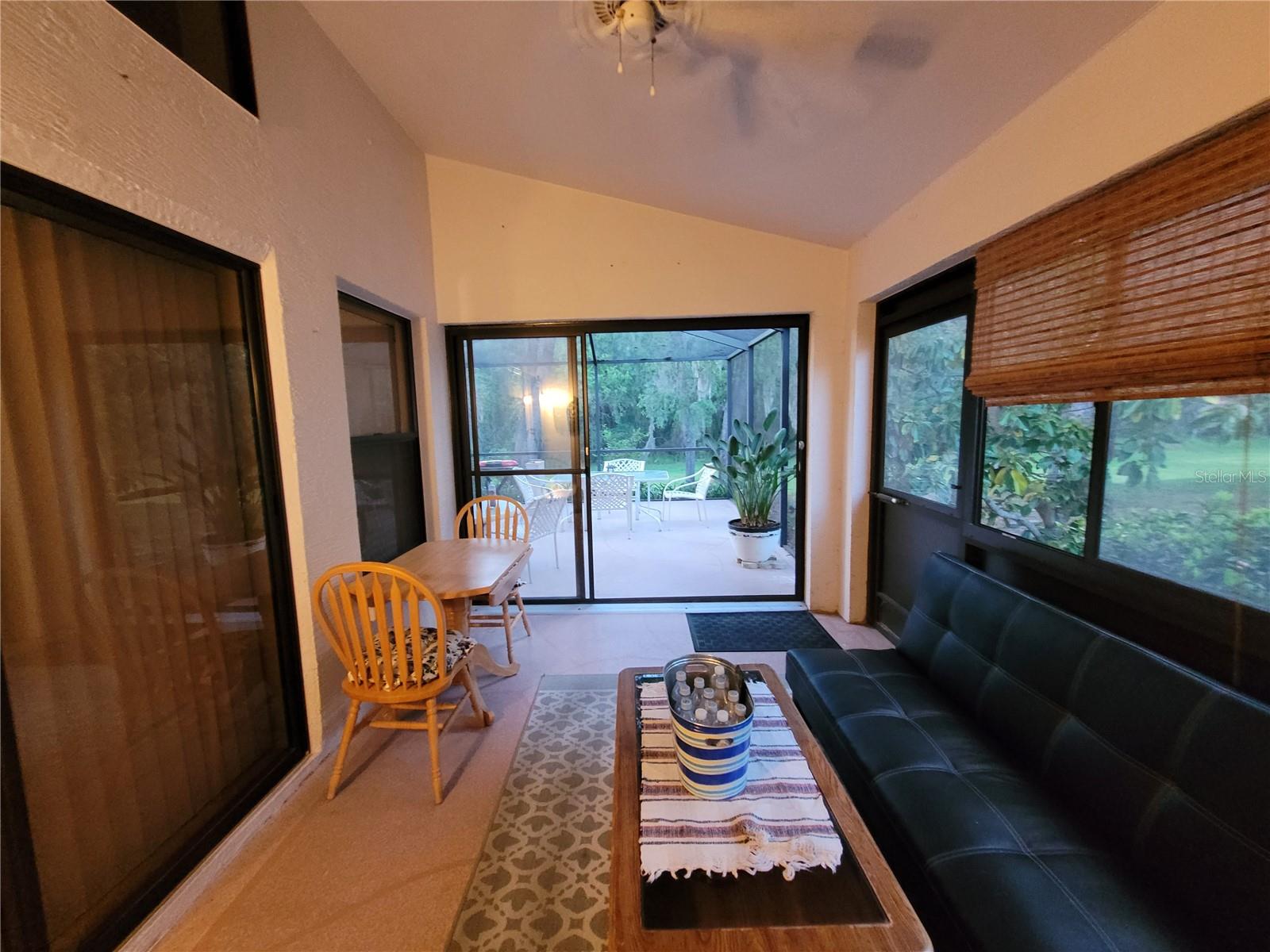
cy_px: 476
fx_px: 477
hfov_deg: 106.2
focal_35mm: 13
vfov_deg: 89.9
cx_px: 635
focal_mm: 1.74
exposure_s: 1/24
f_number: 2.2
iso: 640
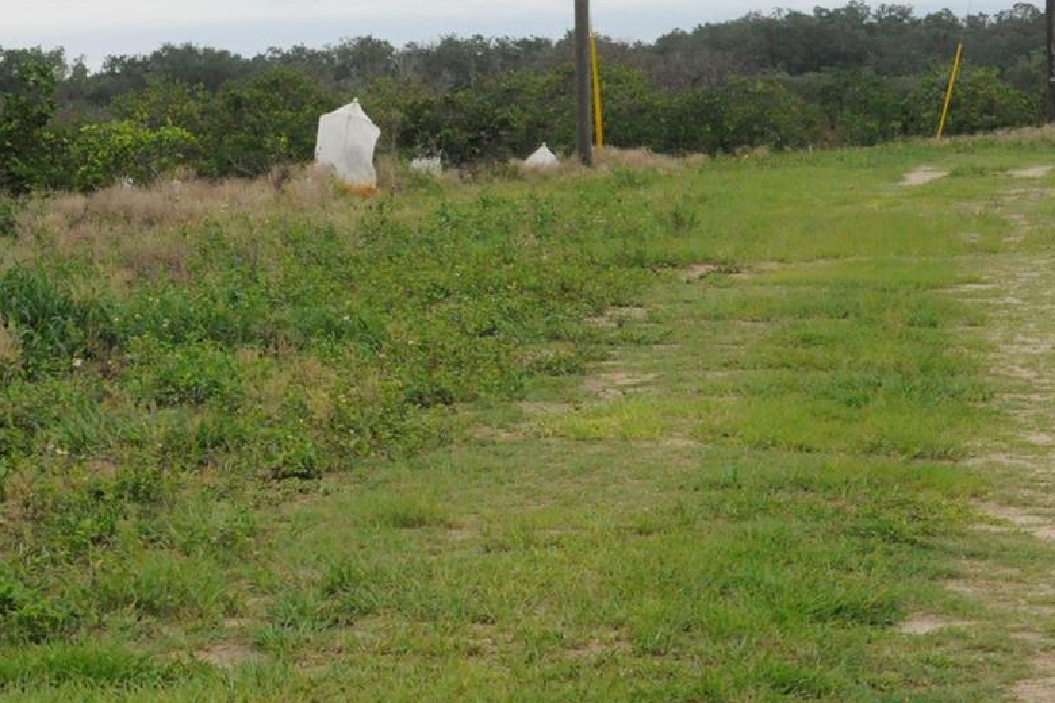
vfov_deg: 8.1
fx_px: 4953
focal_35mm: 169
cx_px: 316
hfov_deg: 12.1
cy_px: 87
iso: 2000
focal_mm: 55
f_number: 16
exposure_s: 1/1000
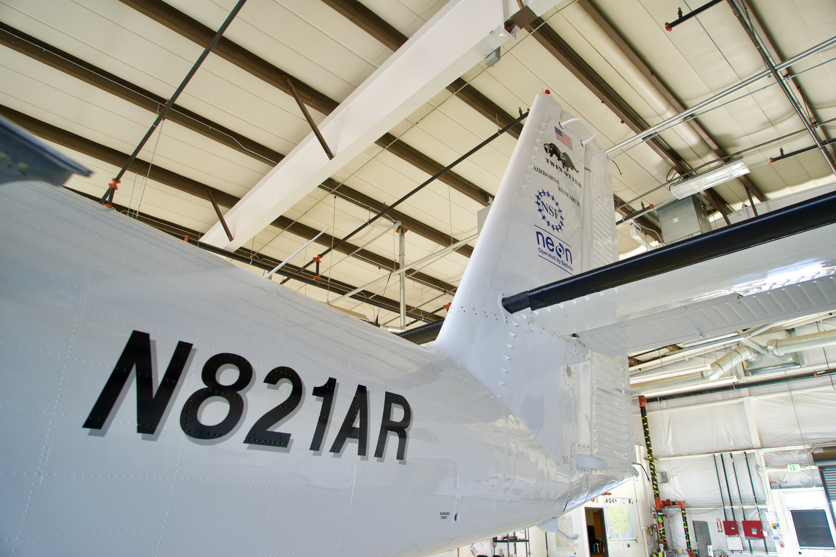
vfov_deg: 53.1
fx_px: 557
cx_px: 418
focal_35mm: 24
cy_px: 278
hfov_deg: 73.7
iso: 250
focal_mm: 24
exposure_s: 1/60
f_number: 4
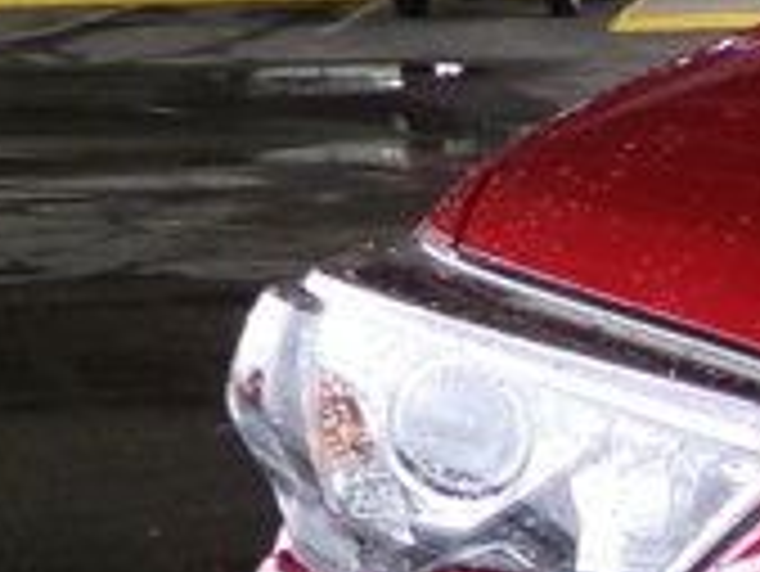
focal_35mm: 145
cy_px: 788
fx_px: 3186
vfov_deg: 10.0
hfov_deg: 11.6
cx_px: 1727
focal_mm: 4.3
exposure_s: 1/60
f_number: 11.07
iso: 340
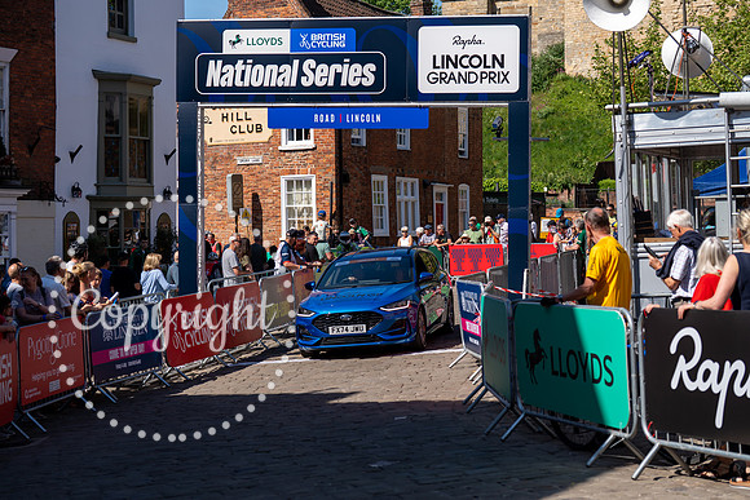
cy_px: 250
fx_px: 1459
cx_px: 375
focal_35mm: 70
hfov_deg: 28.8
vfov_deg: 19.5
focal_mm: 70
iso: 100
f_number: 4
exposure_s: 1/1250
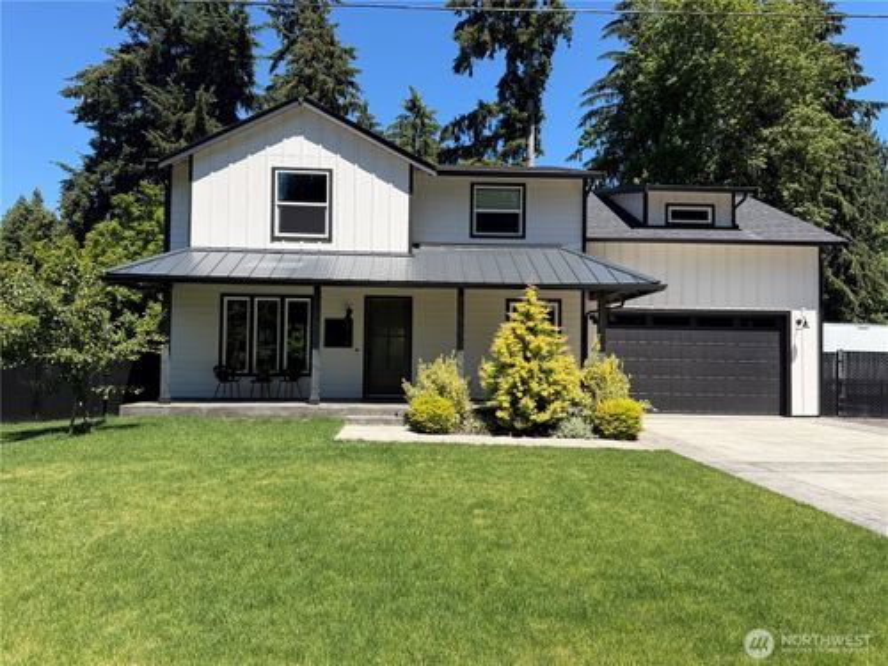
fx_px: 616
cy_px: 333
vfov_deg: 56.8
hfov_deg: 71.6
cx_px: 444
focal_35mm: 24
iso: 80
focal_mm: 6.76
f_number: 1.78
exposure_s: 1/2703
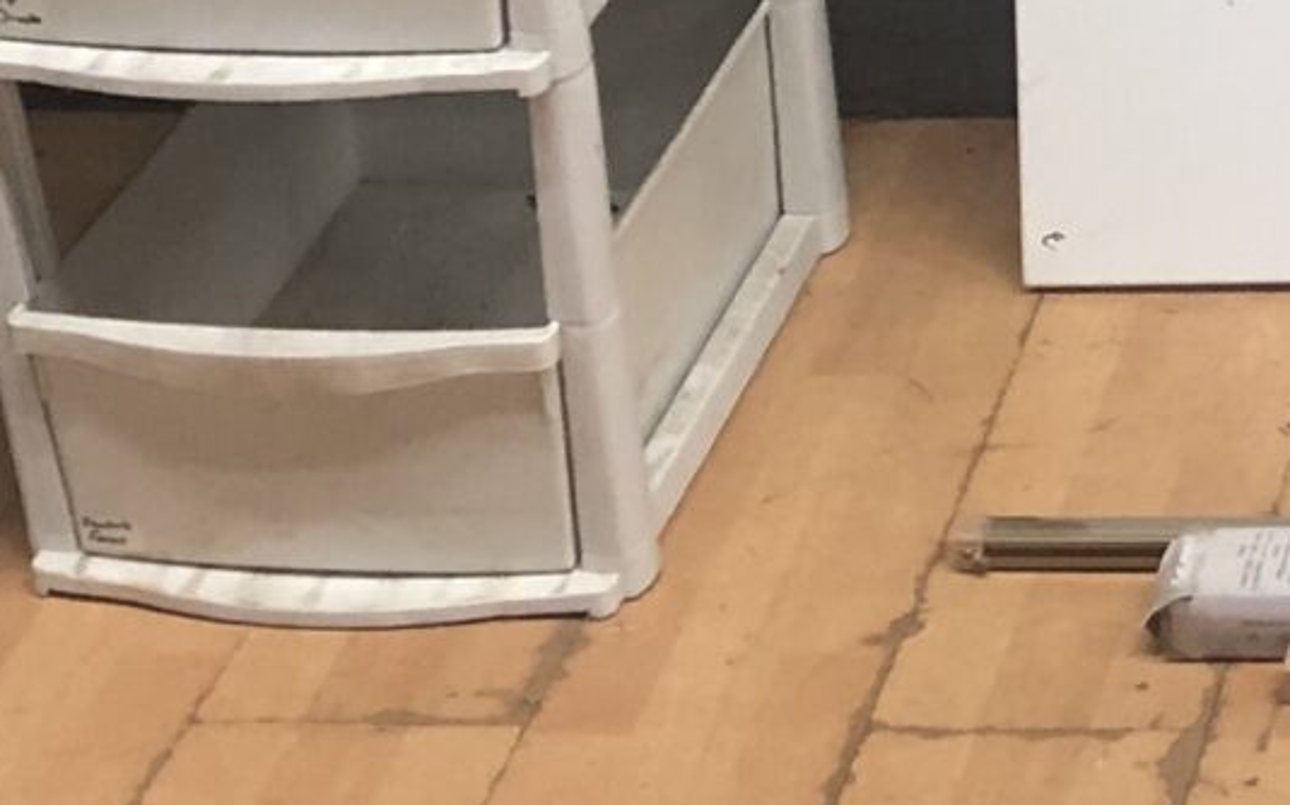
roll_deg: +1.6
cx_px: 1912
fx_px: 4991
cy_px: -472
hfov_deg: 13.9
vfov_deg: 9.0
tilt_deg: -21.7
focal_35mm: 142
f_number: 1.8
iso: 64
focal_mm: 3.99
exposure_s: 1/17
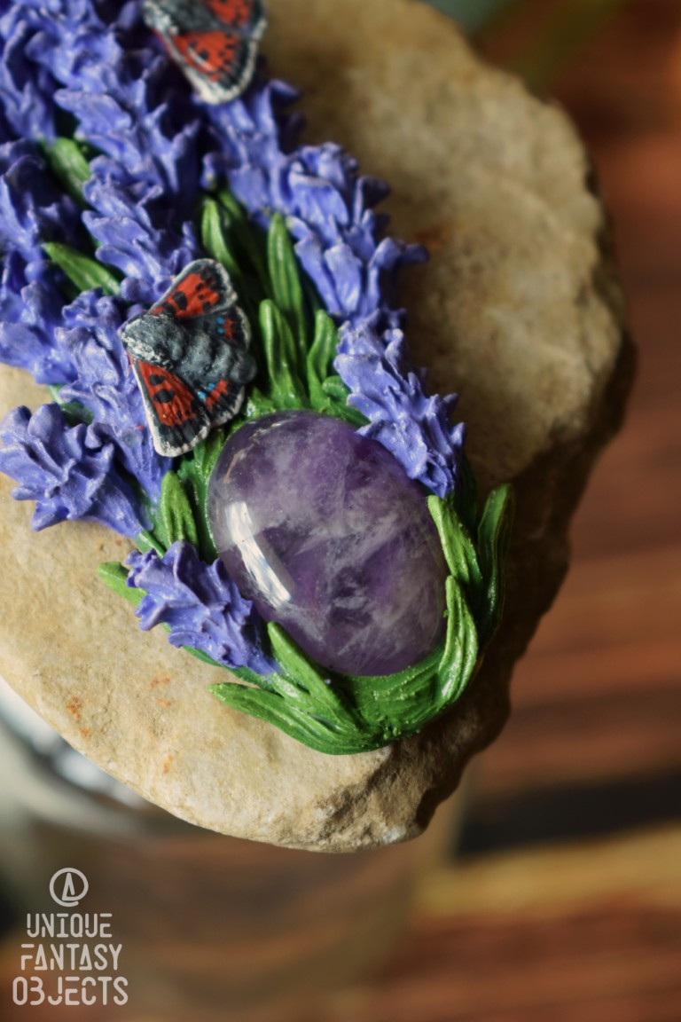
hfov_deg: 16.6
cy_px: 511
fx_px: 2341
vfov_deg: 24.6
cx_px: 340
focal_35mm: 82
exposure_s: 1/80
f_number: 5.6
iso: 400
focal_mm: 55
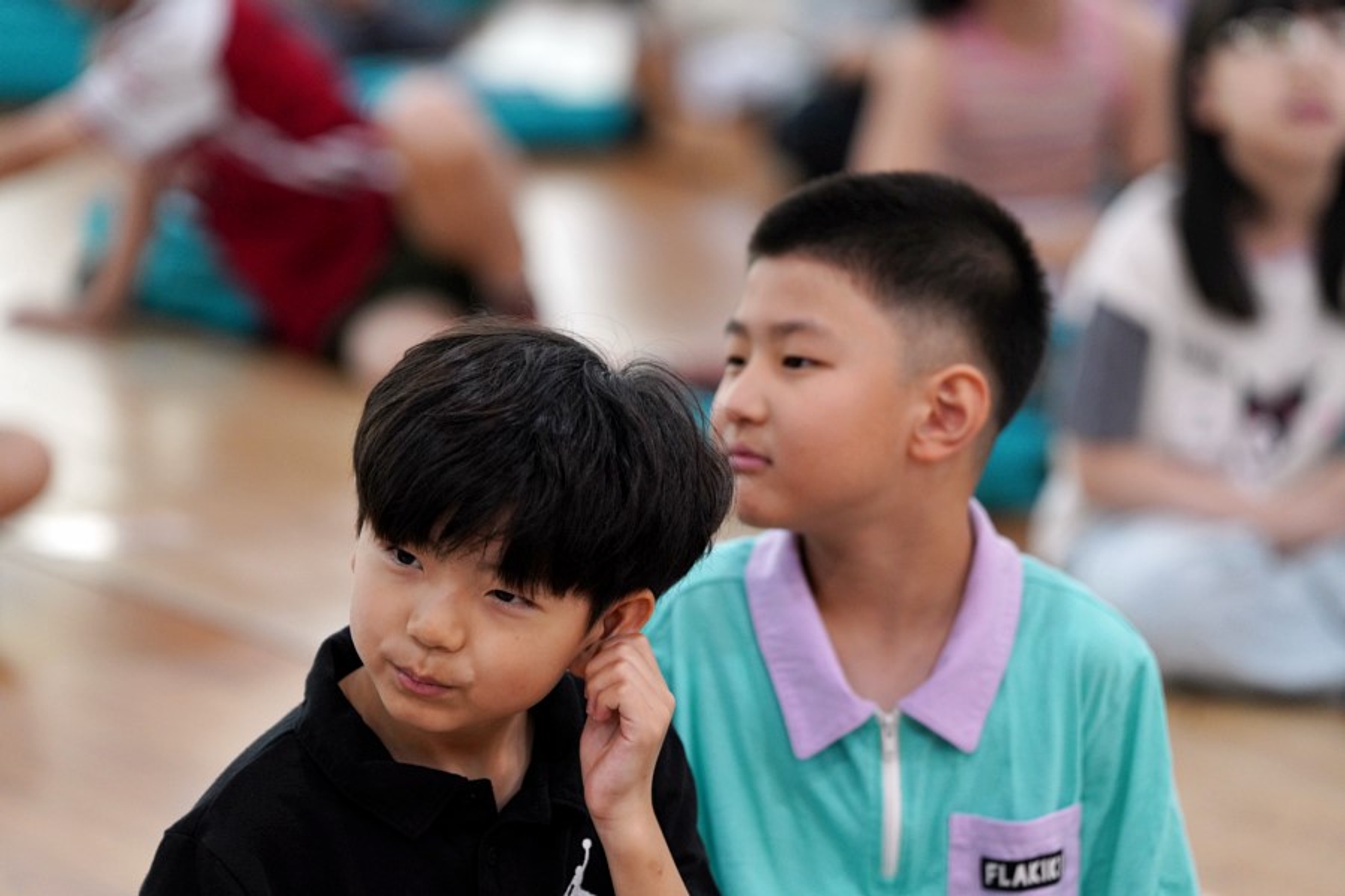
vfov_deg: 6.9
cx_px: 672
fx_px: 7472
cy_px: 448
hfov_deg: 10.3
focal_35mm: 200
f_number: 3.2
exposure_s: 1/250
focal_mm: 200
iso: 1600
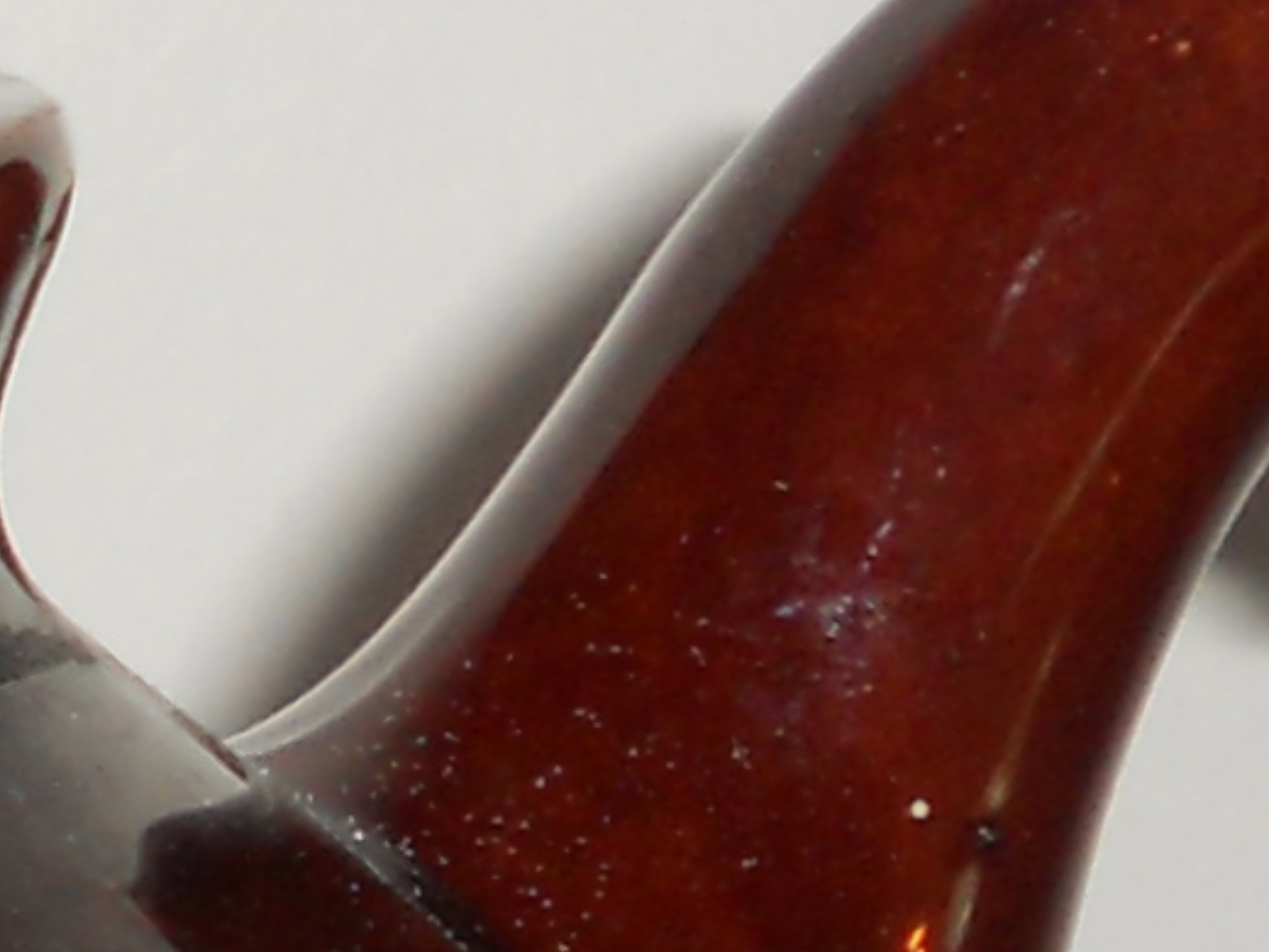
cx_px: -1755
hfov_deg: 7.5
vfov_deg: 6.0
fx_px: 9018
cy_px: 1443
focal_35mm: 246
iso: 80
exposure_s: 1/25
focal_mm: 5.8
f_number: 3.5
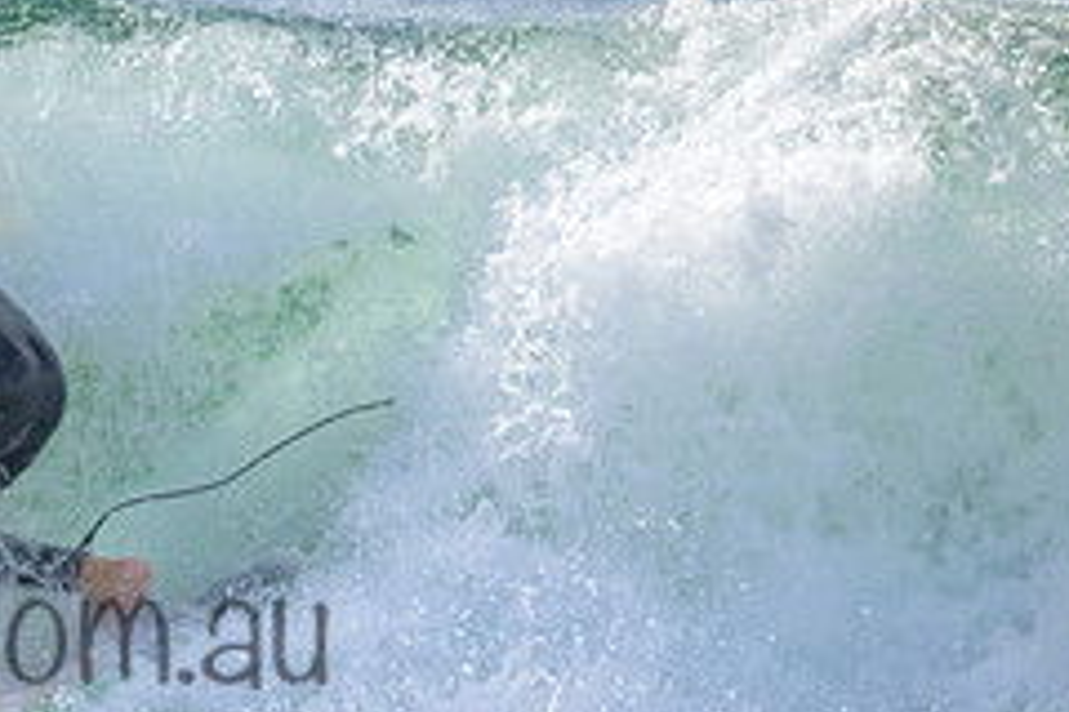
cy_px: 581
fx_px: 57484
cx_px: -143
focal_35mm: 1936
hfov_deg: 1.1
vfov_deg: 0.7
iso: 800
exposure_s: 1/2000
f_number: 11
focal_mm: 800
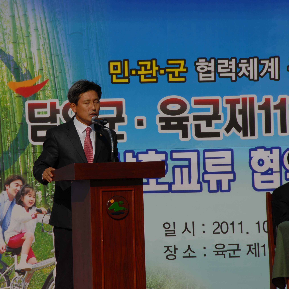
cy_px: 145
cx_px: 105
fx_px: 3608
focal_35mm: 382
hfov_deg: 4.6
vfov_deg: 4.6
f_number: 9
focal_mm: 200
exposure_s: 1/400
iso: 100
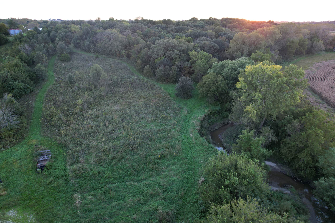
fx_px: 205
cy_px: 112
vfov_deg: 57.2
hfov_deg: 78.6
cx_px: 168
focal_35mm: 22
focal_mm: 8.4
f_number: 2.8
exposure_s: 1/50
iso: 100
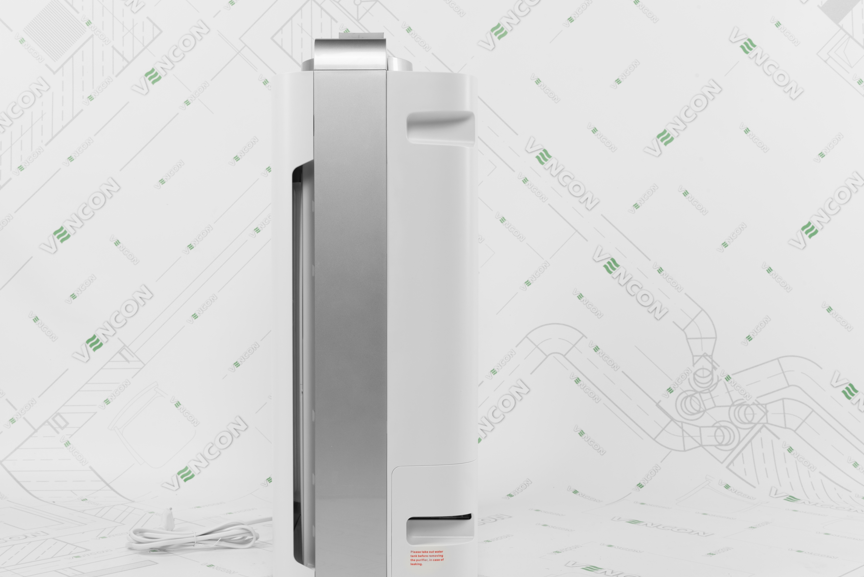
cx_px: 388
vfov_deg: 29.9
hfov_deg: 43.5
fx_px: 1080
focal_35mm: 45
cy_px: 301
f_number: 14
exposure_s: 1/125
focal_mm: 40
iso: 100
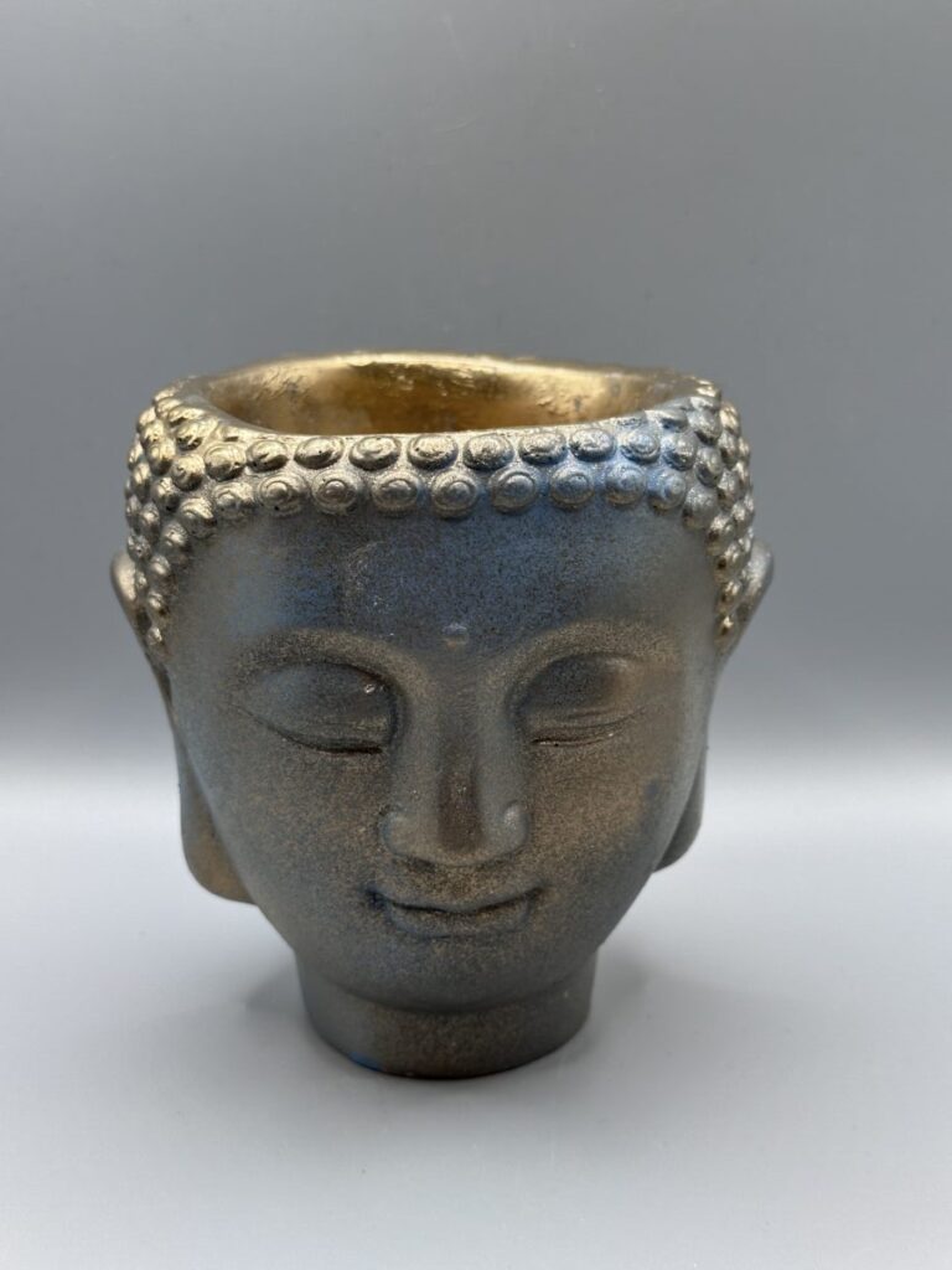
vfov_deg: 39.7
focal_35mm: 48
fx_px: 1760
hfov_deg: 30.3
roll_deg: +1.4
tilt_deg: -14.1
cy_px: 635
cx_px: 476
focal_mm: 6.86
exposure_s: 1/147
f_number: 1.78
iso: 80
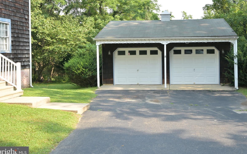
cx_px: 152
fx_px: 263
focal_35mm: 39
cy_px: 53
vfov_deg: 32.5
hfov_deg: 50.0
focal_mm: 30
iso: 180
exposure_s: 1/50
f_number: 11
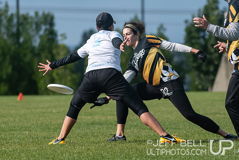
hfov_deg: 3.6
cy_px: 63
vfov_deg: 2.4
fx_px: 3779
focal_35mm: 569
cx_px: 139
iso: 100
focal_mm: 200
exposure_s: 1/1250
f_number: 4
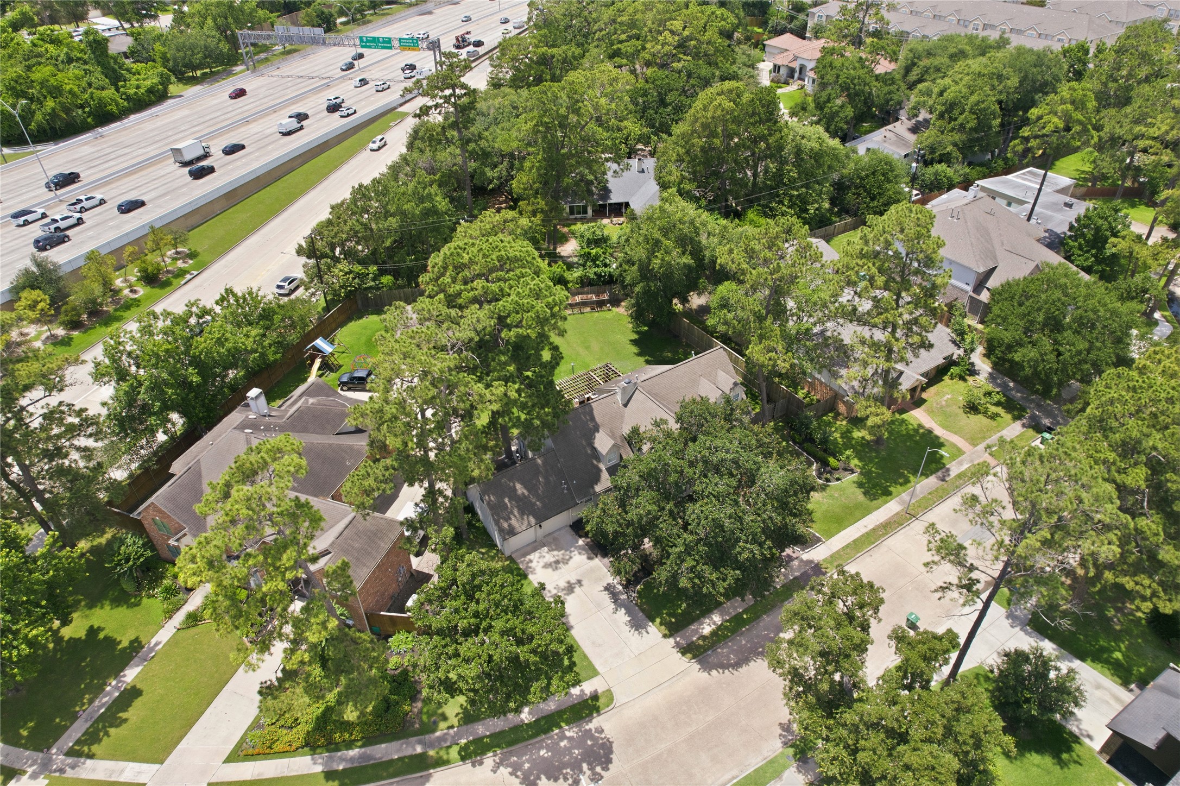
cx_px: 590
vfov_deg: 57.2
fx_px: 721
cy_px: 393
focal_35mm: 22
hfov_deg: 78.6
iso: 100
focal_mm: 8.4
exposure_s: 1/1250
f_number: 2.8
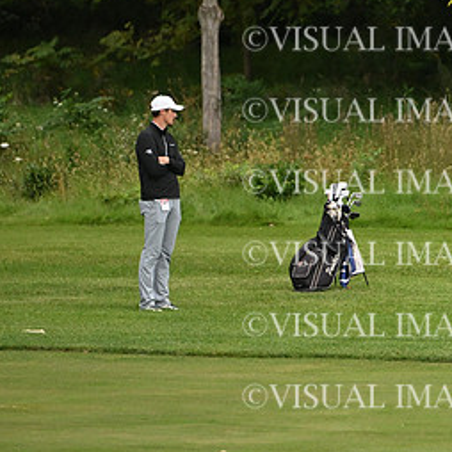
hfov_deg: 3.0
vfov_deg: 3.0
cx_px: 500
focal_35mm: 582
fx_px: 8598
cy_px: 146
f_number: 2.8
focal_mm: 200
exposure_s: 1/2500
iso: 1250
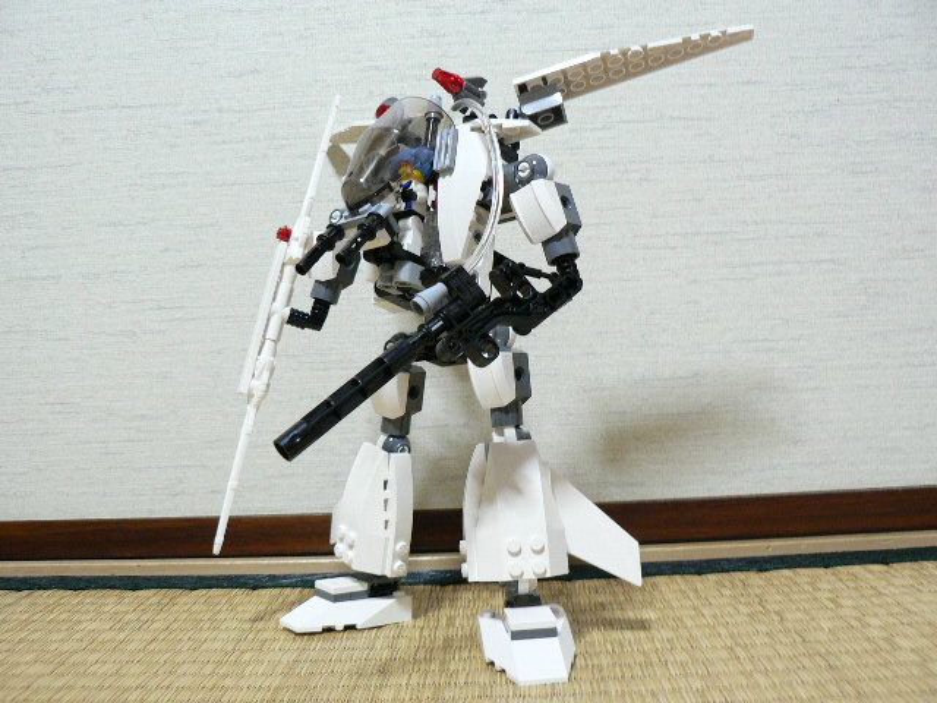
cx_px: 468
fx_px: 974
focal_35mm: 36
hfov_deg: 51.4
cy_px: 352
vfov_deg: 39.7
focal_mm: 6
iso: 200
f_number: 2.8
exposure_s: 1/10
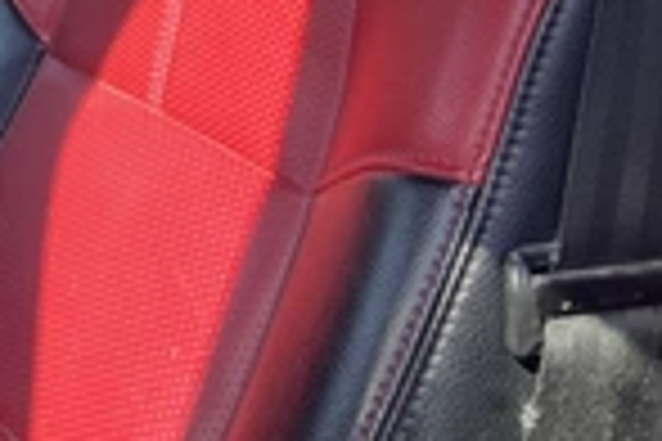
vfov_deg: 15.5
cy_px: -202
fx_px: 1508
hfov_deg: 23.1
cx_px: -86
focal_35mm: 82
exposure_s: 1/124
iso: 20
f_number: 1.8
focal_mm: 3
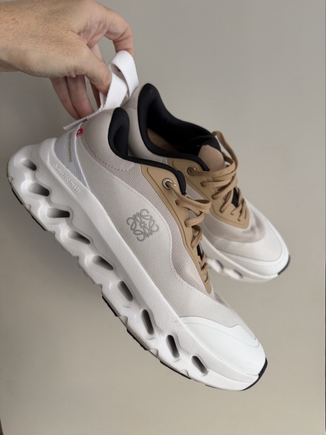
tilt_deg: -14.1
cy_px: 218
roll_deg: +1.0
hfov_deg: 56.8
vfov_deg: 71.6
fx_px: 301
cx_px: 163
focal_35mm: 24
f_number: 1.78
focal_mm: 6.76
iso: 200
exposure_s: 1/121
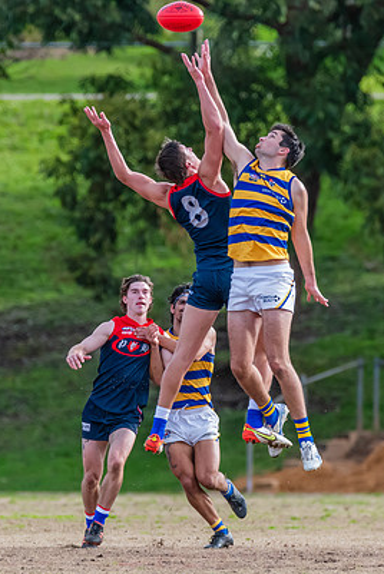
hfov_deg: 1.5
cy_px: 294
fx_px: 14885
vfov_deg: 2.2
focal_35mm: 932
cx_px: 185
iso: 1600
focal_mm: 500
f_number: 6.3
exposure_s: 1/1600
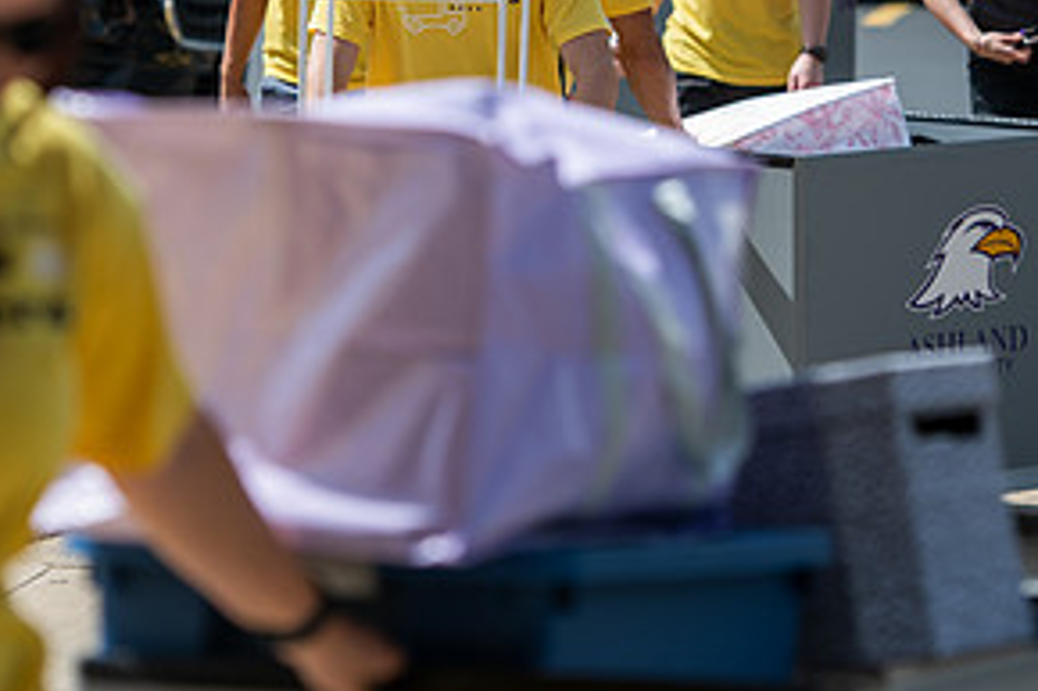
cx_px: 569
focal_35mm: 244
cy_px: 20
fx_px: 7031
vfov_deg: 5.6
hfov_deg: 8.4
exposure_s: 1/800
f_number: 3.5
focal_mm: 122
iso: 80
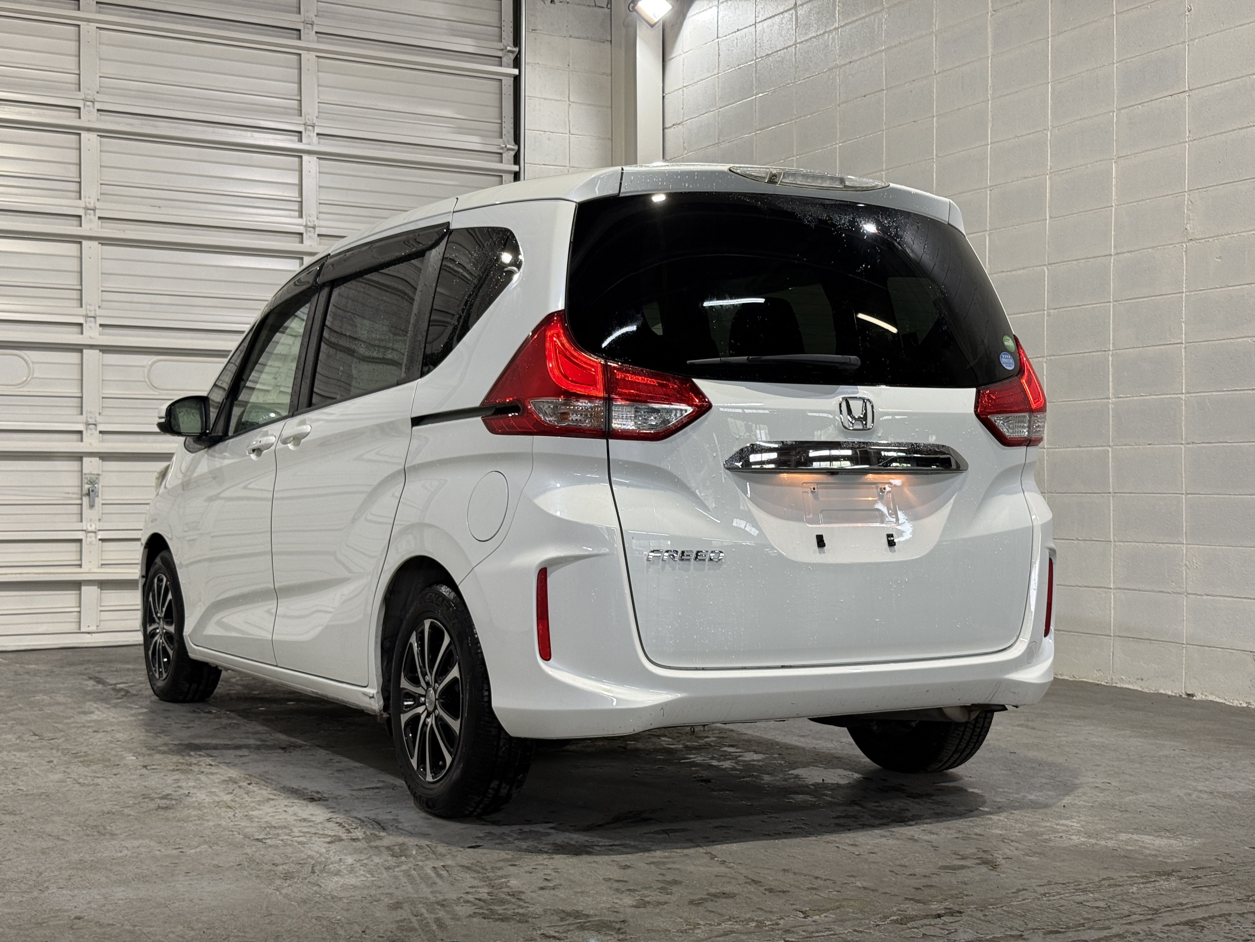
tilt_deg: +0.7
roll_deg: -0.4
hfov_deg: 39.7
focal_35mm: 48
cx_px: 628
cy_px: 471
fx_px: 1740
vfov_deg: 30.3
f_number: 1.78
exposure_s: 1/60
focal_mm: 6.76
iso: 64
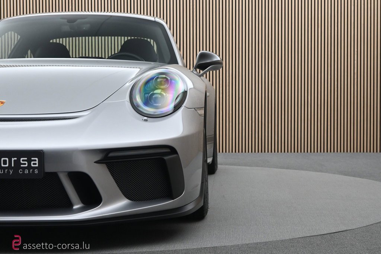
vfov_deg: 20.2
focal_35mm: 68
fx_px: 714
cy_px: 127
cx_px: 190
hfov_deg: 29.9
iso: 1600
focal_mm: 45
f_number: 6
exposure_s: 1/80
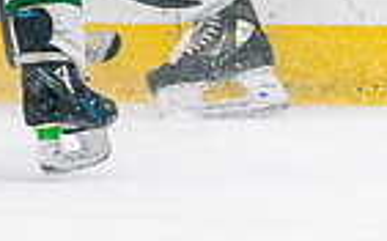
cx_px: -538
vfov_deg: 1.0
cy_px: -153
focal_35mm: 1349
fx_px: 14222
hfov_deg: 1.6
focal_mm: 200
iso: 3200
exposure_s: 1/1250
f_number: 2.8
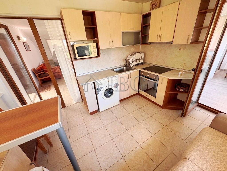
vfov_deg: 85.7
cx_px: 114
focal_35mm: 14
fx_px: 92
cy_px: 86
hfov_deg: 102.1
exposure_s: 1/99
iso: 125
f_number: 2.2
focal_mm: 2.22
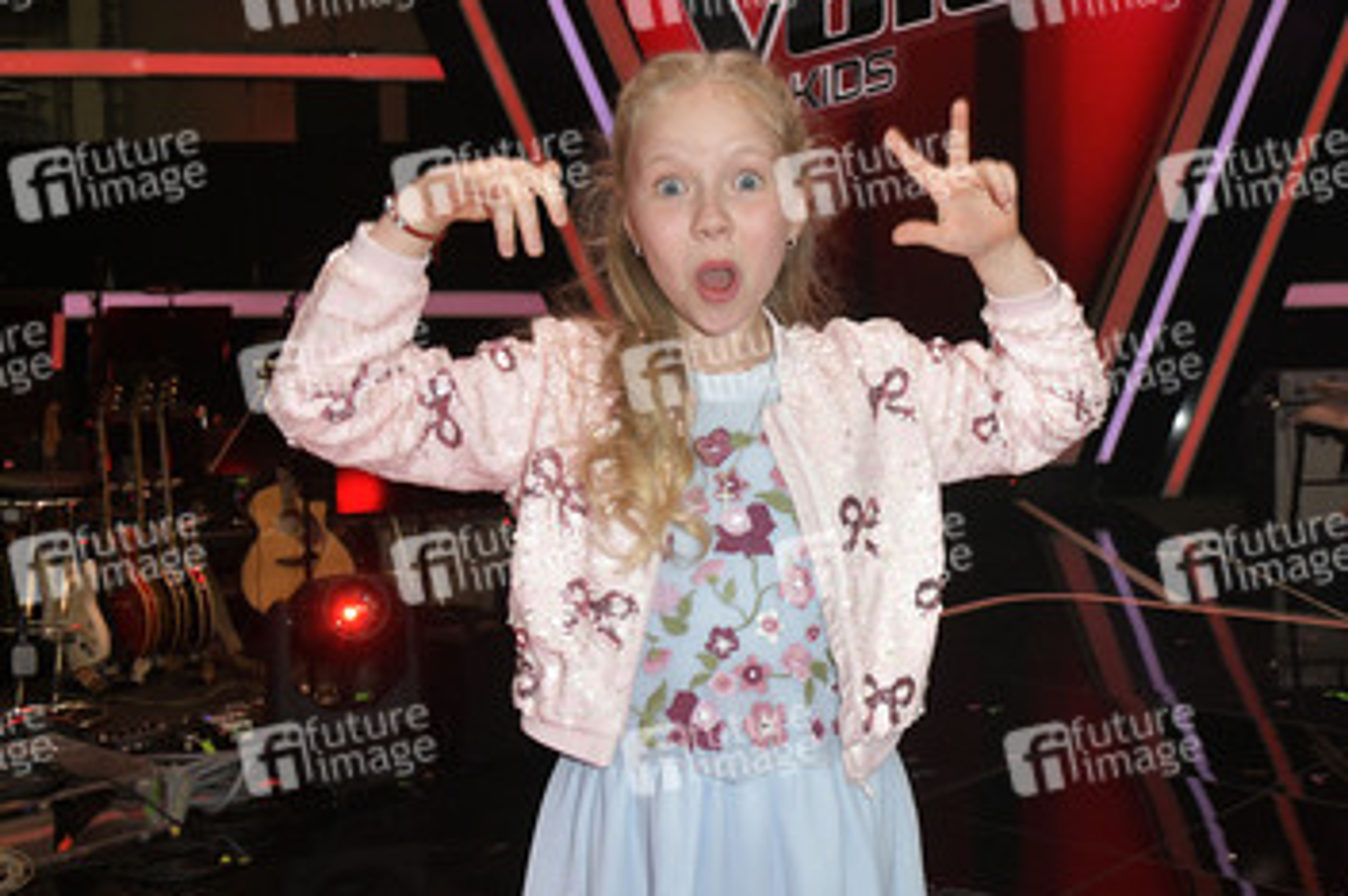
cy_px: 463
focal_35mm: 41
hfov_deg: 47.3
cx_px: 772
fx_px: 1534
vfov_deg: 32.6
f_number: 7.1
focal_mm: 32
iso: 2500
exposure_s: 1/200
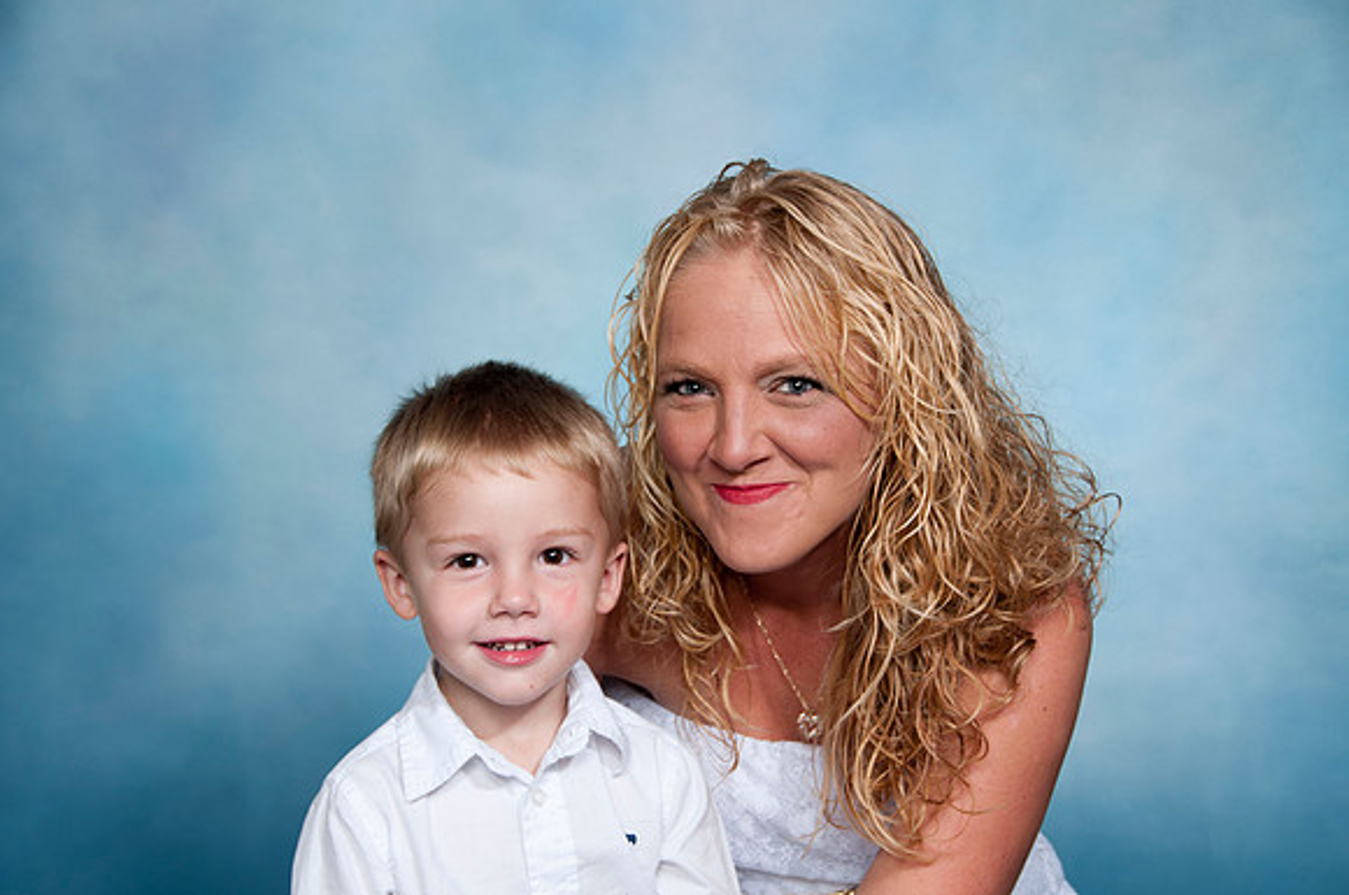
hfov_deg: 27.0
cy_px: 448
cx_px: 674
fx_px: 2806
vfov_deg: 18.1
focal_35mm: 75
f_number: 7.1
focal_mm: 50
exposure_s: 1/60
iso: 100
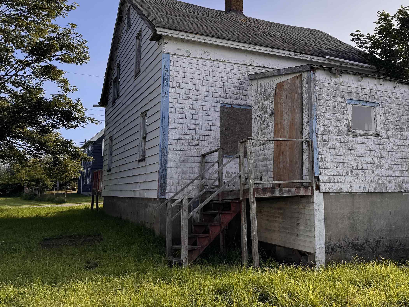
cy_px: 120
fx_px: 414
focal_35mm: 35
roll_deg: +1.2
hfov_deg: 51.7
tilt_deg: +9.1
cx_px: 271
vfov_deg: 40.5
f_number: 1.78
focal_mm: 6.76
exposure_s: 1/5348
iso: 80
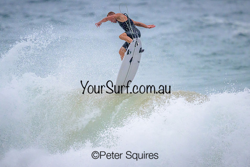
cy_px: 77
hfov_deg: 2.1
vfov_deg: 1.4
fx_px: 6749
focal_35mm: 972
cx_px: 132
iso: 3200
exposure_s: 1/2000
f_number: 6.3
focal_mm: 800
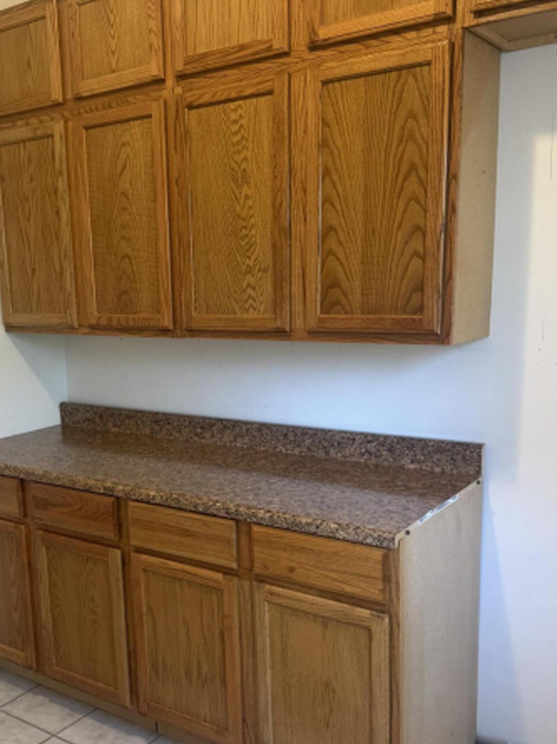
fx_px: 773
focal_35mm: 36
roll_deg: +2.6
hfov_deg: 39.4
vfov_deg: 51.2
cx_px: 217
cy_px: 432
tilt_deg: -10.4
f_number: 1.78
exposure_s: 1/60
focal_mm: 6.76
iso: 250
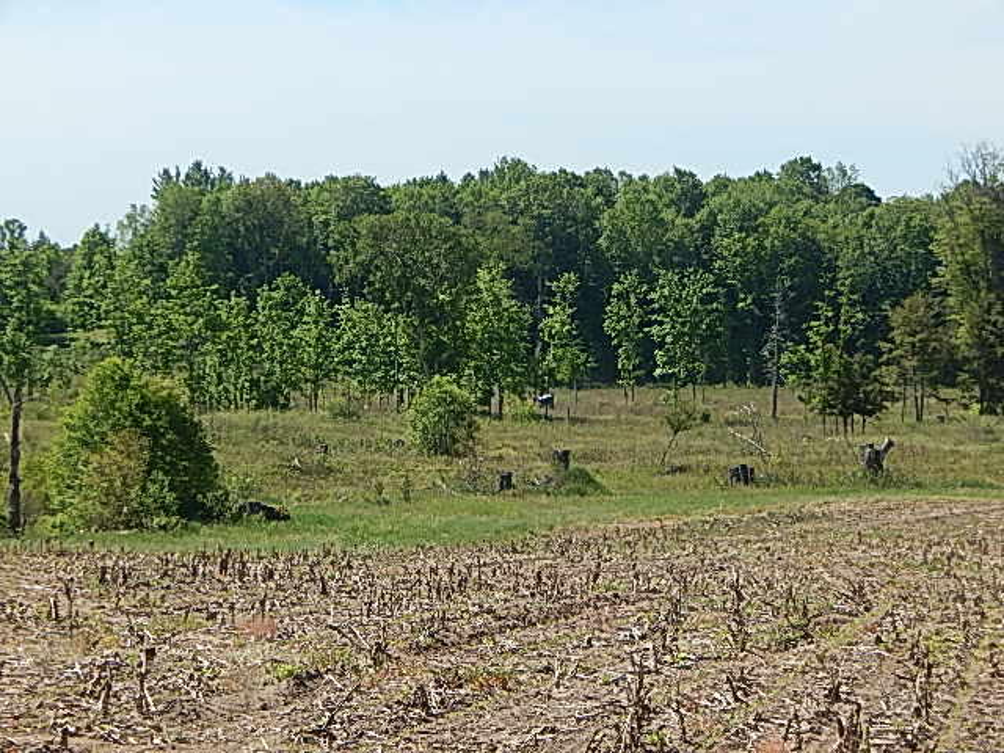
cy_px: 376
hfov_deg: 17.3
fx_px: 3306
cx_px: 502
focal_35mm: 114
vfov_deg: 13.0
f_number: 4.6
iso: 125
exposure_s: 1/640
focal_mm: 20.5
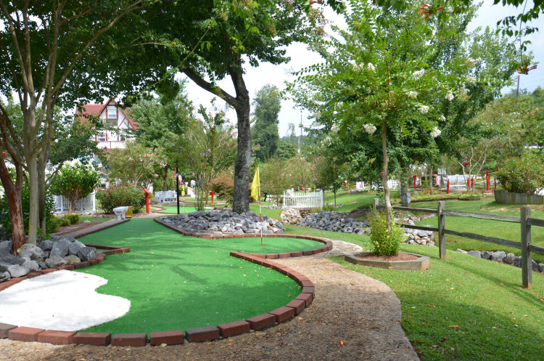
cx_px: 272
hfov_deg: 67.5
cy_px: 180
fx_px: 407
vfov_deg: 47.8
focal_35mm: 27
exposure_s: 1/200
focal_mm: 18
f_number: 8
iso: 200
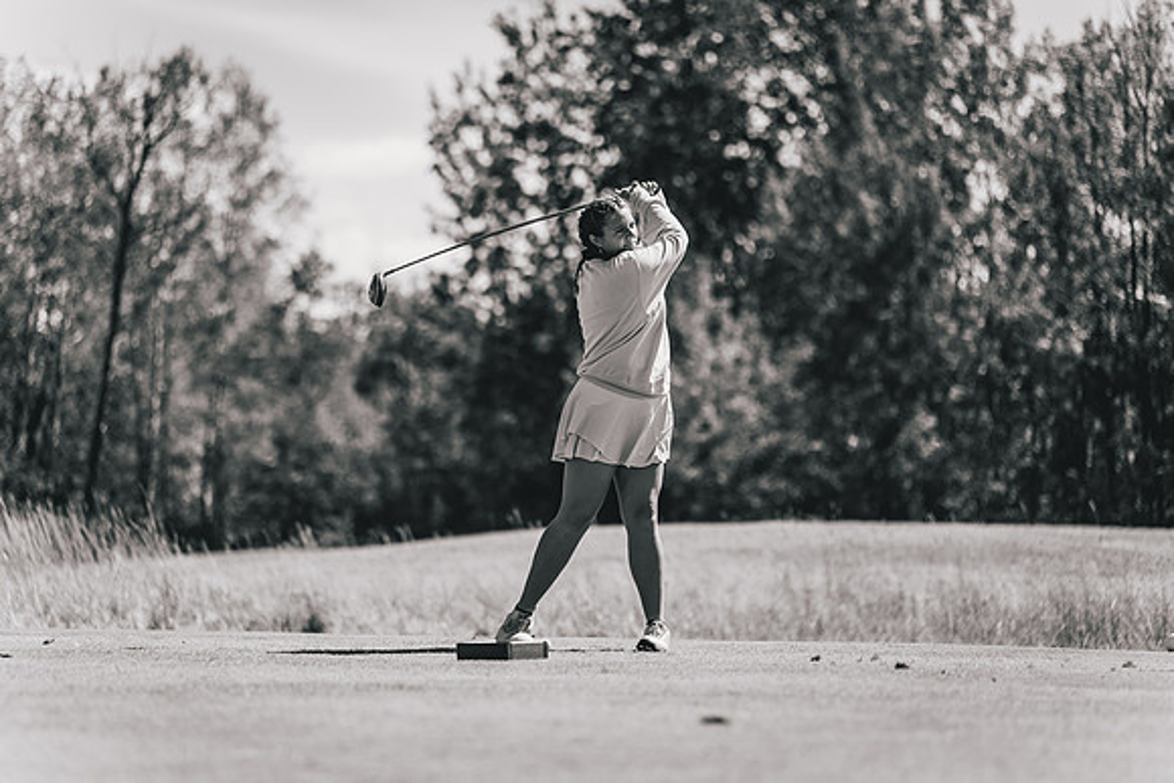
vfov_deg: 8.8
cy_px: 392
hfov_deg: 13.2
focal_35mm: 156
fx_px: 5079
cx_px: 587
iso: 100
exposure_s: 1/2000
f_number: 2.8
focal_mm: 150
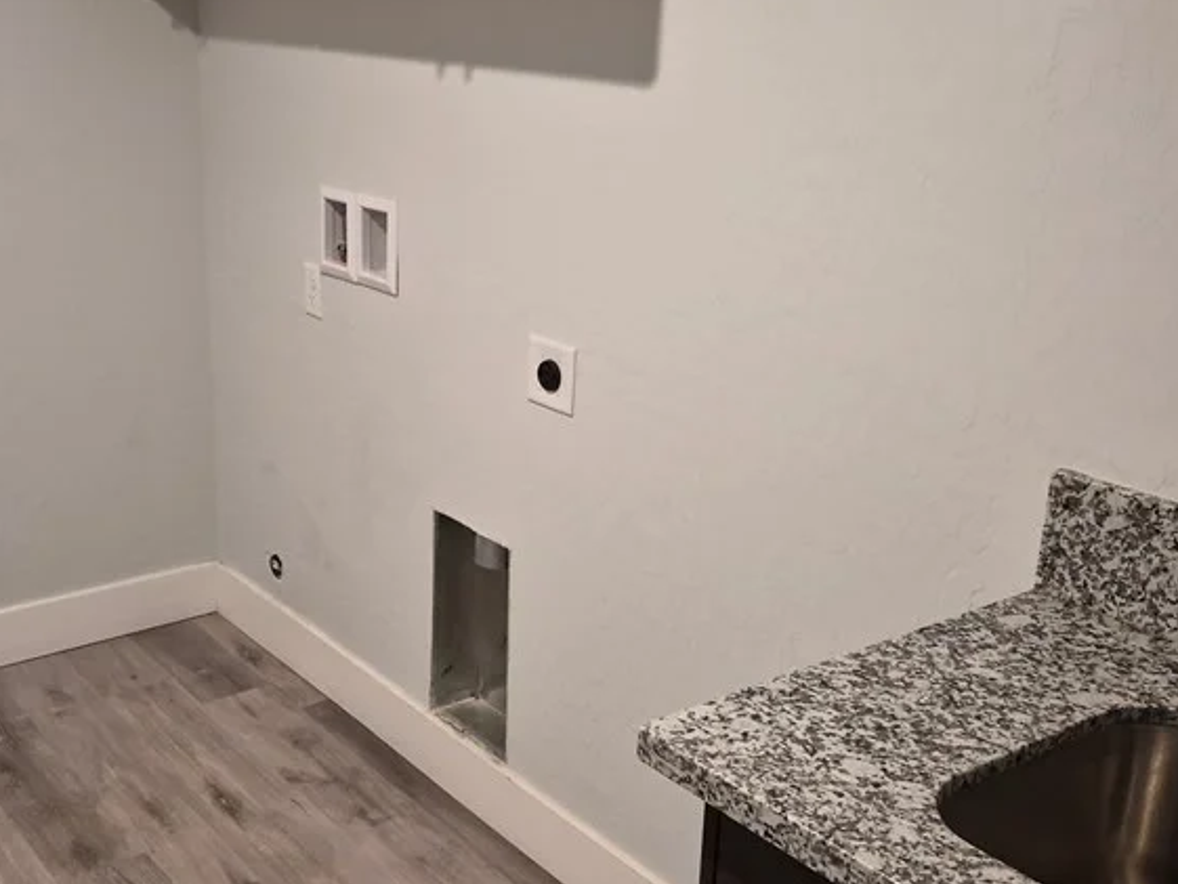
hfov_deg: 44.1
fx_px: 1430
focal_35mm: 42
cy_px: 430
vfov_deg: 34.4
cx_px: 391
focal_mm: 5.4
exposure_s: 1/120
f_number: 1.8
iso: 500
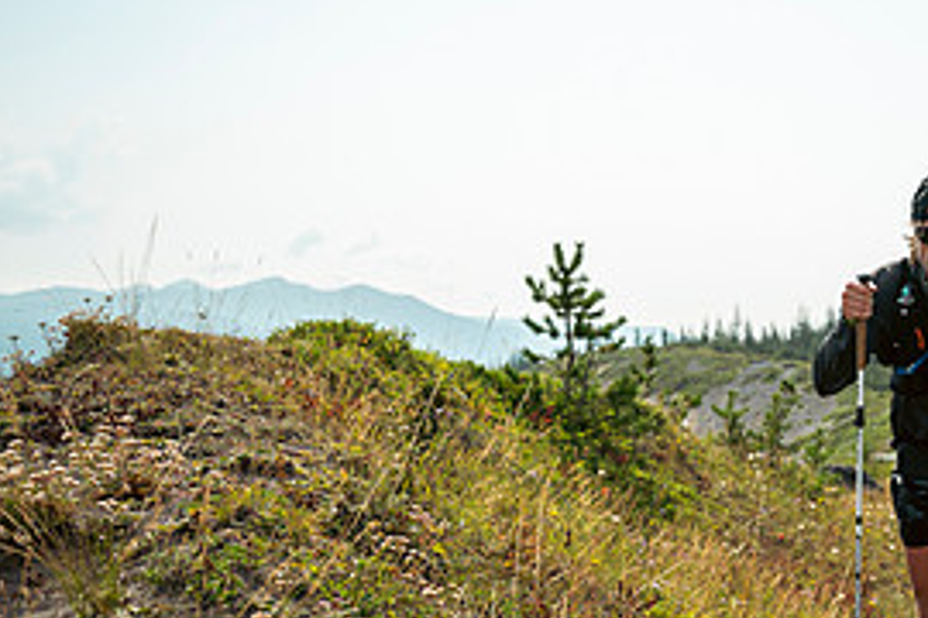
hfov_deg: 30.7
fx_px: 1547
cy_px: 352
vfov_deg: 22.6
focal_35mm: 60
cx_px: 955
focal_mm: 26
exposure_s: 1/3200
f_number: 2.8
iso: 100
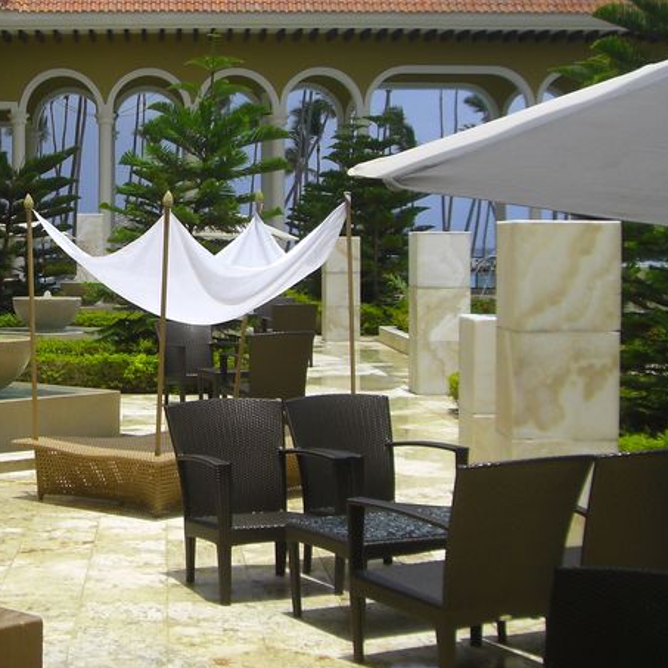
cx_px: 99
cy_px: 211
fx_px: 1659
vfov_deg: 22.6
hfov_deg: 22.3
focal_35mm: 76
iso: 64
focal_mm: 6.2
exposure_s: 1/200
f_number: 8
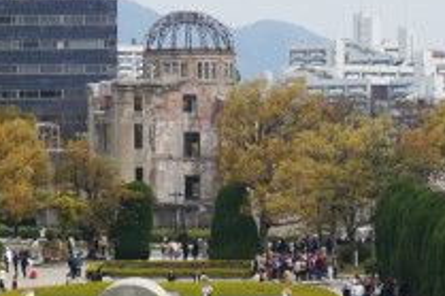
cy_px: 128
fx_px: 2766
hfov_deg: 9.2
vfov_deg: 6.1
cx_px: 155
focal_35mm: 224
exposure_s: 1/80
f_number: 13
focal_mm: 39
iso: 100
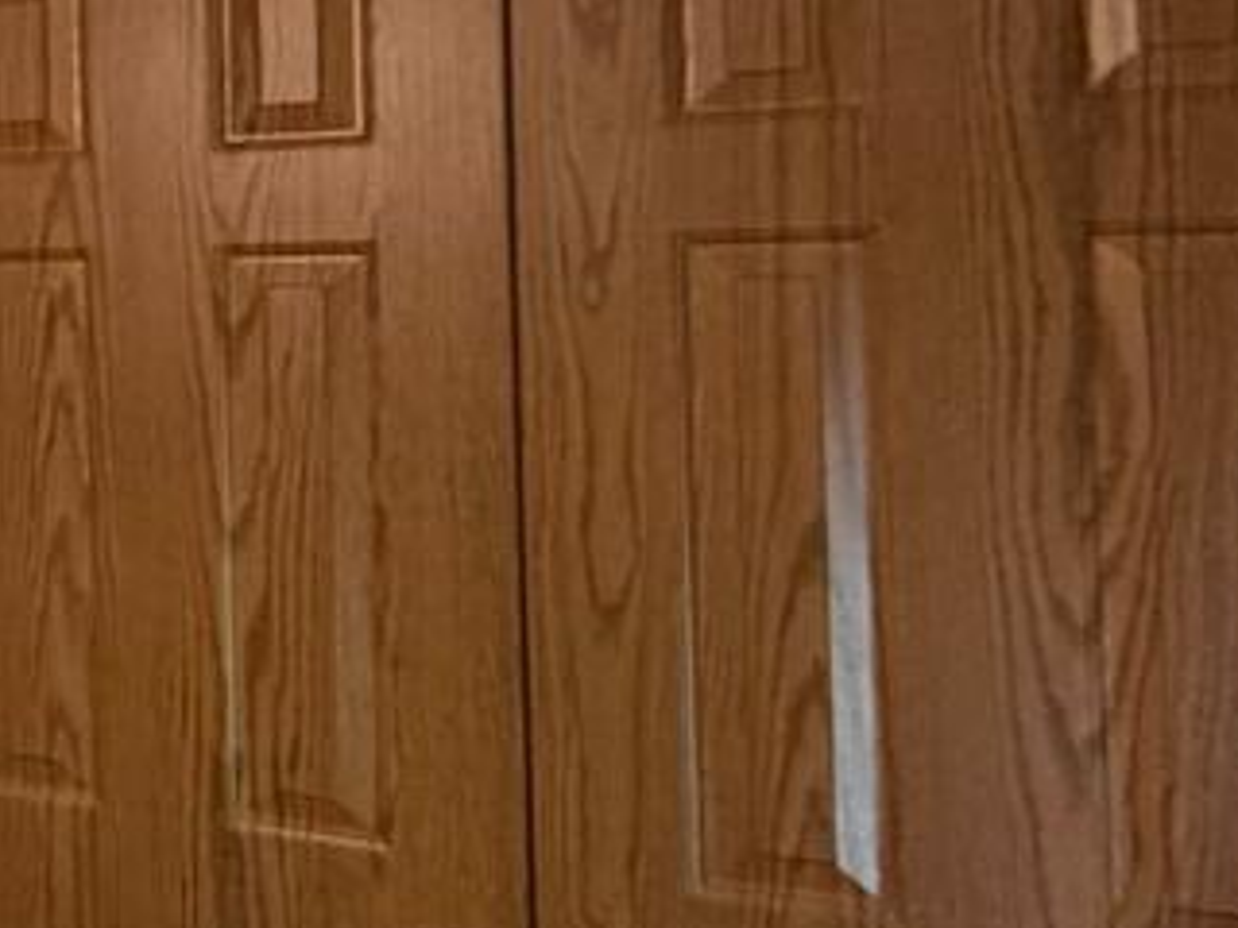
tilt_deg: +1.8
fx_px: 2253
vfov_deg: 23.1
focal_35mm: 63
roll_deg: +0.9
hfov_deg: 18.9
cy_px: 259
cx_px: -1242
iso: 320
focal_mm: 2.22
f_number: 2.2
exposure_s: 1/60
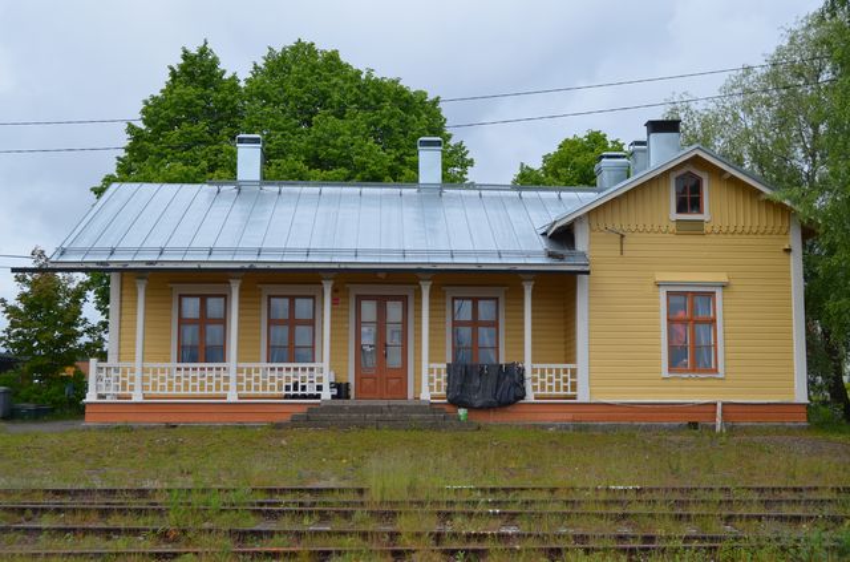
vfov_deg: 31.7
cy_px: 281
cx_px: 425
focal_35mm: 42
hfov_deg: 46.5
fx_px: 989
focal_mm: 28
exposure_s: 1/250
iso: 100
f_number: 8
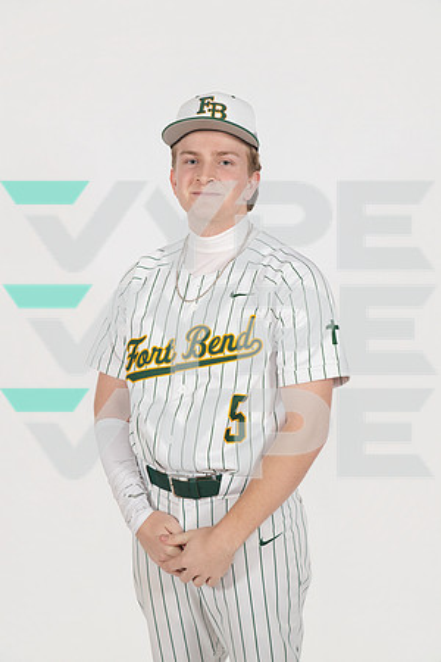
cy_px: 331
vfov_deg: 35.6
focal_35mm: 56
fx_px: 1029
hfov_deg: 24.2
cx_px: 220
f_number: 8
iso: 640
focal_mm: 56
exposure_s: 1/320
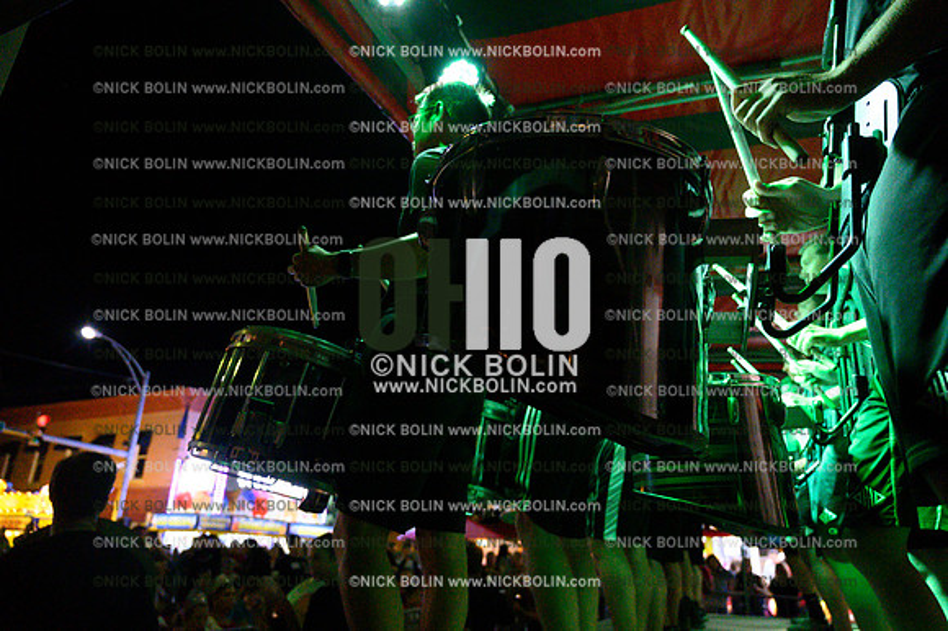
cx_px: 474
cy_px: 316
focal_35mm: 24
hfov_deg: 73.8
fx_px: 632
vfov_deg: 53.1
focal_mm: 24
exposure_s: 1/1000
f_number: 4
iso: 32000
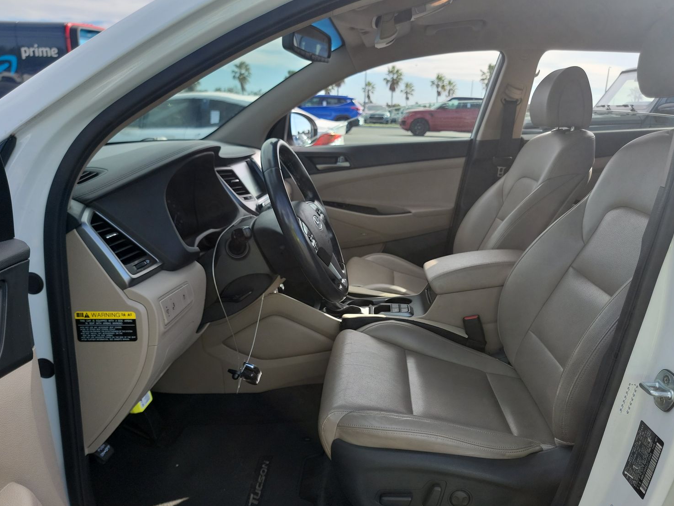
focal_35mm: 26
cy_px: 266
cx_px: 358
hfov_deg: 67.2
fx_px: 506
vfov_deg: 53.0
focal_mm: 6.7
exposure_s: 1/244
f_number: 1.8
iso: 50
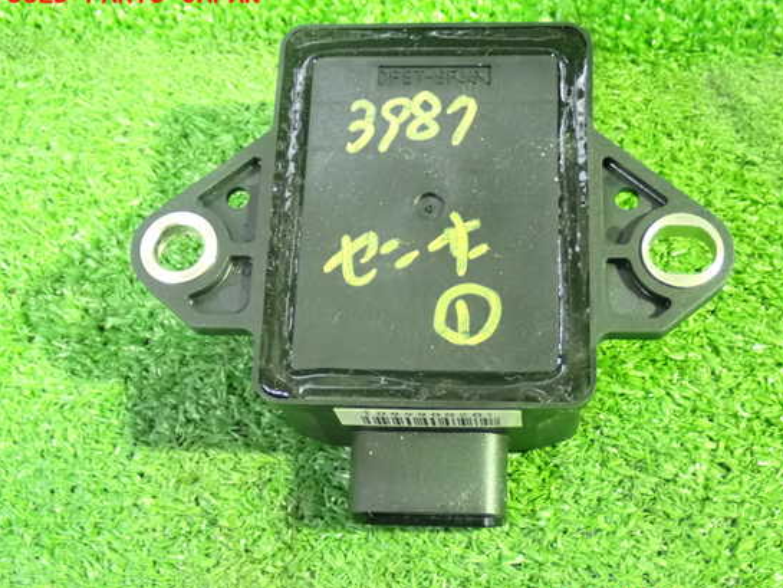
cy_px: 299
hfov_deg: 34.9
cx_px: 430
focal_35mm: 55
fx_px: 1244
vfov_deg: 26.6
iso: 1600
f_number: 3.2
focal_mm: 9.01
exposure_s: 1/13
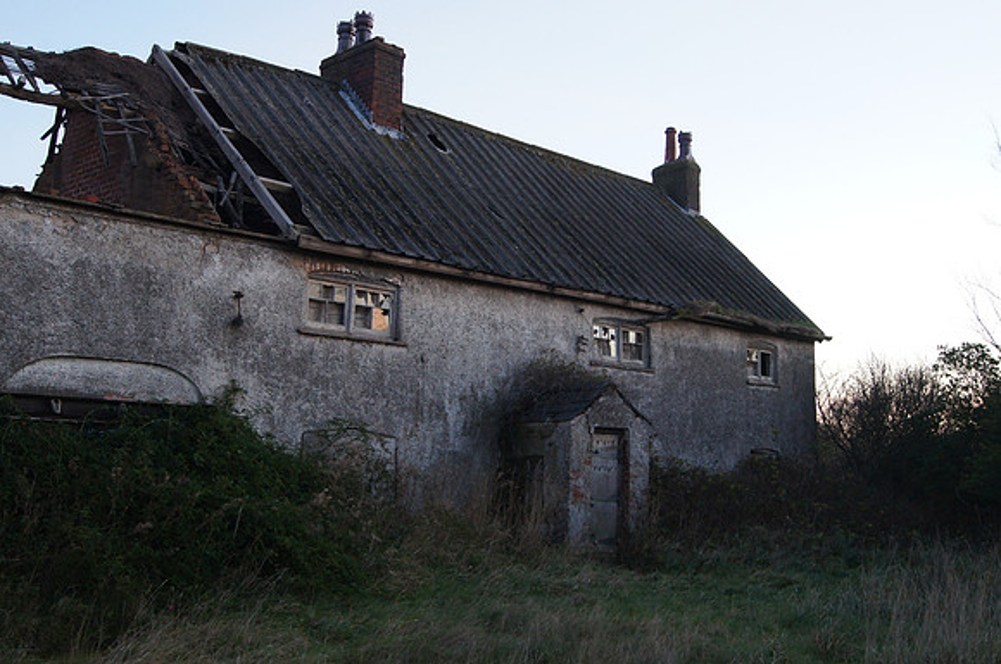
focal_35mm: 39
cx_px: 500
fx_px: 1083
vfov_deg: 34.1
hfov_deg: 49.6
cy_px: 332
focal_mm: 26
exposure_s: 1/4
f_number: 10
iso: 800
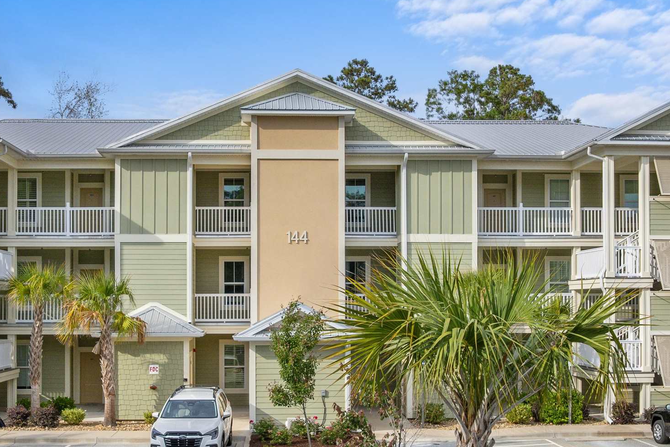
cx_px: 285
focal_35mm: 46
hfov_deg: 42.6
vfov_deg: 29.1
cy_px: 293
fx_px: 856
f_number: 2.8
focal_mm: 8.38
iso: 120
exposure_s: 1/640
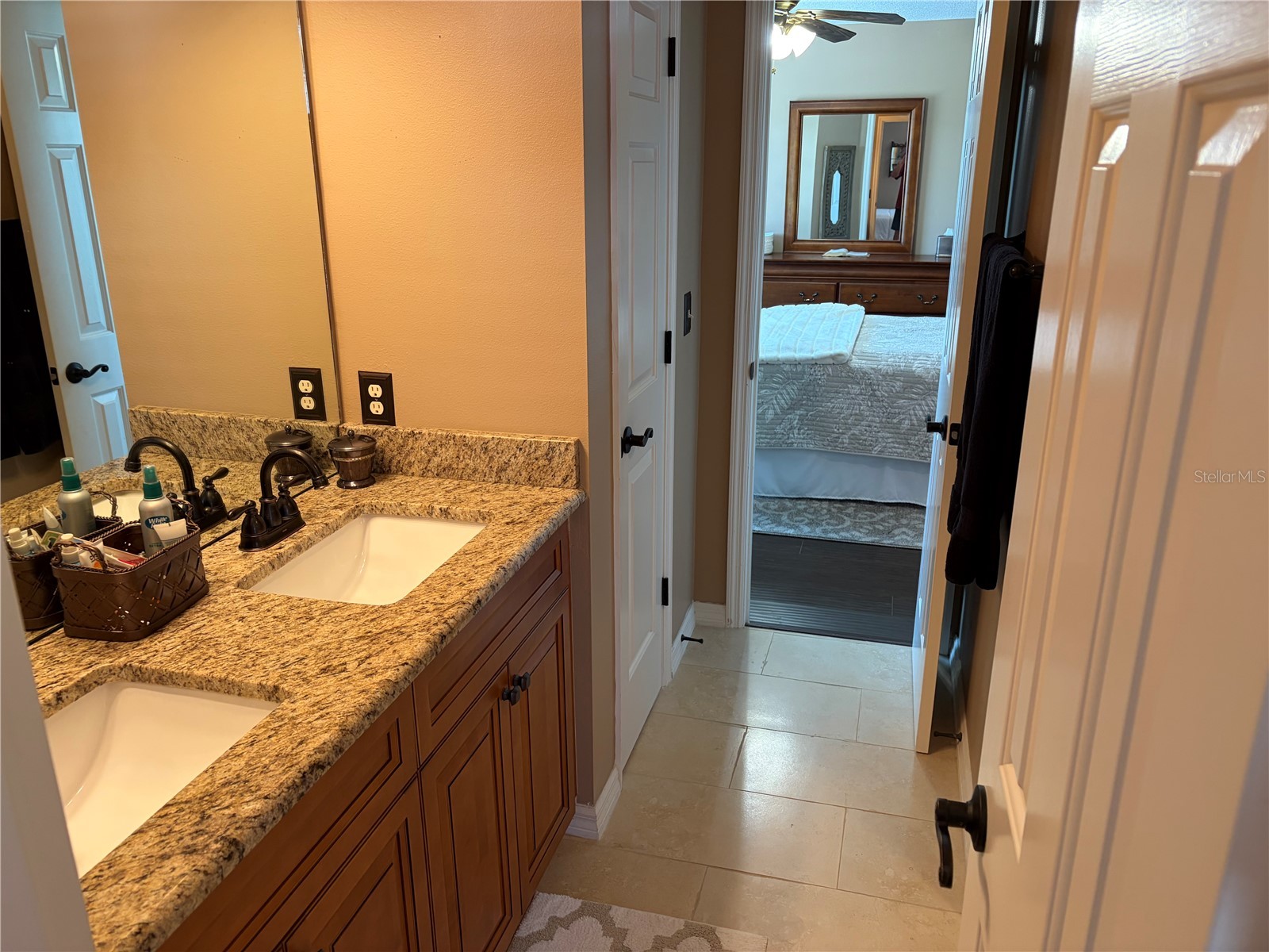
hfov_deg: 67.3
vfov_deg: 53.1
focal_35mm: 26
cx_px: 634
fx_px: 953
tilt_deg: -17.2
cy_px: 476
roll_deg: +0.4
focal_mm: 5.96
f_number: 1.6
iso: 160
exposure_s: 1/60
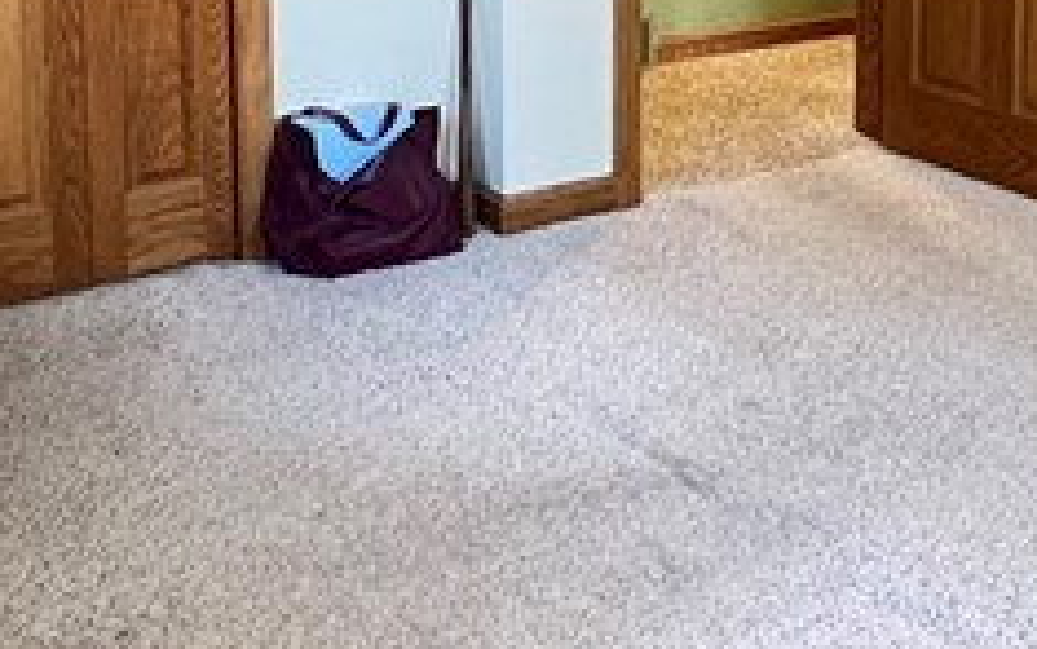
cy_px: -137
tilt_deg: -7.4
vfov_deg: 20.2
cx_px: 741
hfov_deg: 33.5
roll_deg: +0.1
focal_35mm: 60
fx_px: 1696
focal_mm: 1.57
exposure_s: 1/40
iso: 640
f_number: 1.8
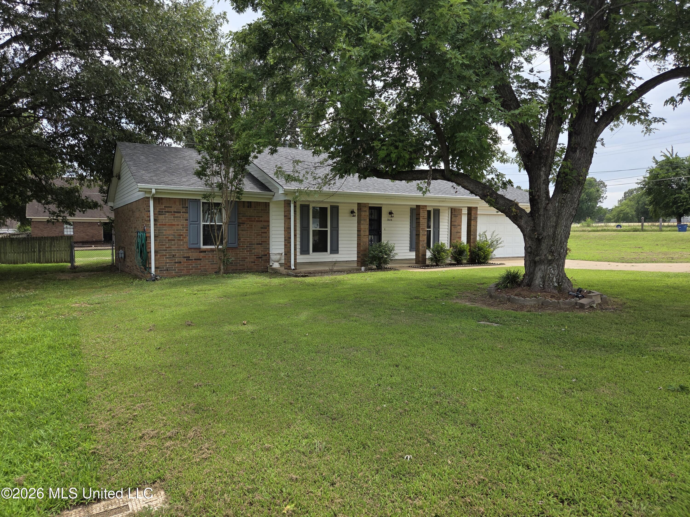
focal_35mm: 23
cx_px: 345
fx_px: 458
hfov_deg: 73.9
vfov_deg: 58.9
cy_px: 258
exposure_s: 1/2531
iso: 80
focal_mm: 5.4
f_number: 1.8
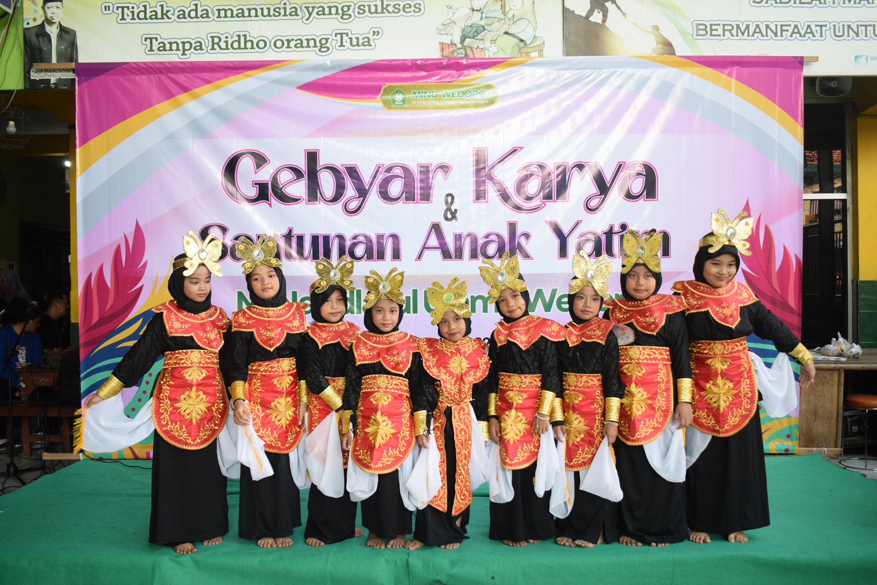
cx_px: 438
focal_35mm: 34
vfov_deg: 38.4
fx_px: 840
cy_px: 292
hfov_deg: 55.1
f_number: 4
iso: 400
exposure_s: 1/125
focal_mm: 23
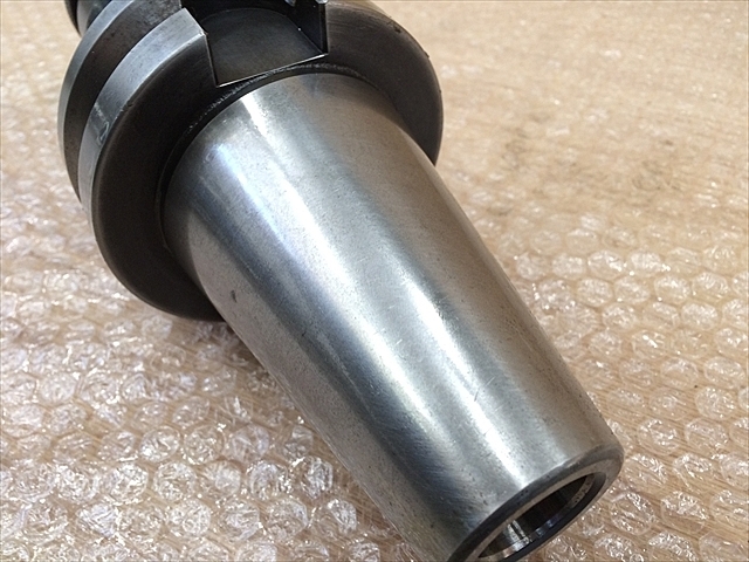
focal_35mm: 29
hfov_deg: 61.7
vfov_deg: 48.2
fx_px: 627
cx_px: 374
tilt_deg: -45.9
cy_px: 281
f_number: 2.2
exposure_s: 1/30
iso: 80
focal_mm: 4.15
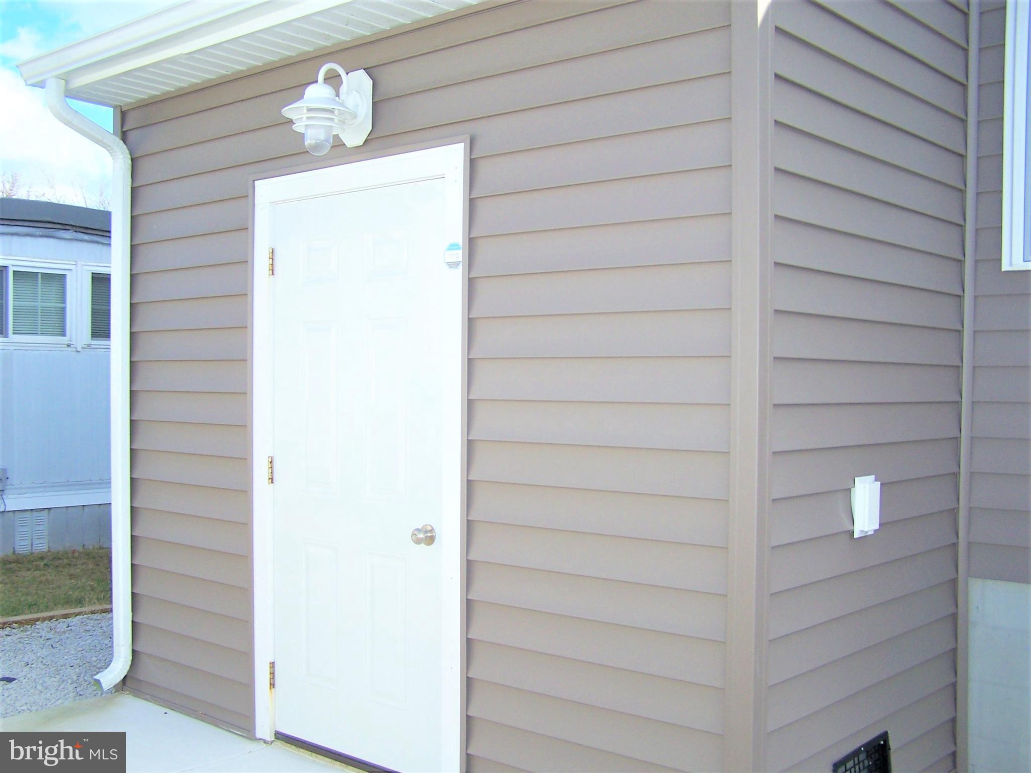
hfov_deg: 49.0
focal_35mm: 38
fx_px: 1132
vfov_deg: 37.7
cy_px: 386
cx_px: 516
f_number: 2.8
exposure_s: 1/750
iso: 80
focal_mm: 6.3
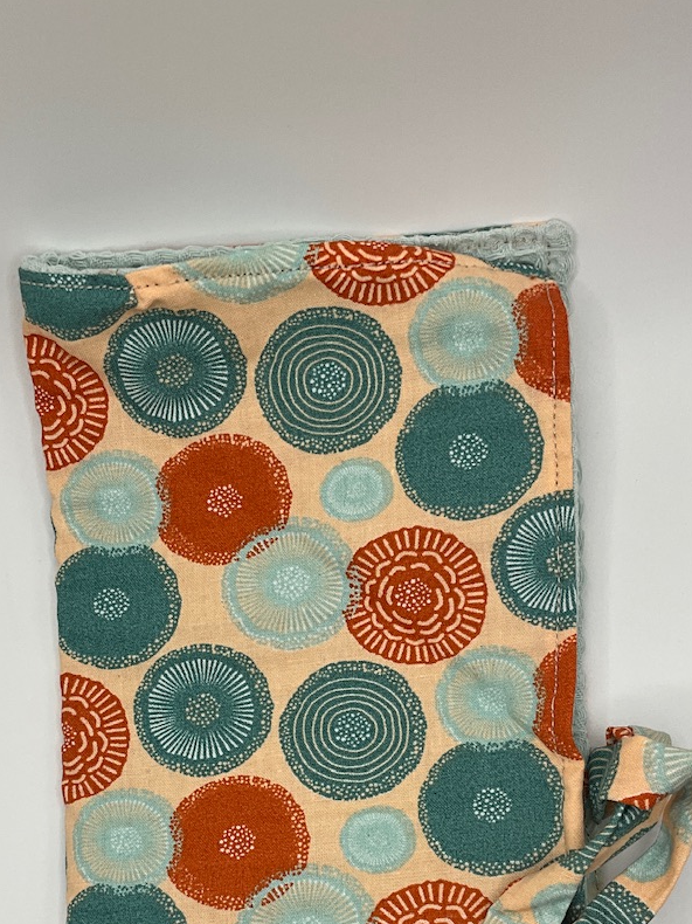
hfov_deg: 30.8
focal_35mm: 47
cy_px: 716
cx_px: 297
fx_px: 1253
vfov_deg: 39.1
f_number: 1.8
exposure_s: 1/289
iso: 25
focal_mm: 3
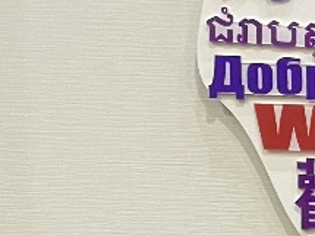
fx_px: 1410
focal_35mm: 155
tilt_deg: -7.0
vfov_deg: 9.5
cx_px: 816
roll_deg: -1.1
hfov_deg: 10.5
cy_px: 262
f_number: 1.6
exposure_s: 1/60
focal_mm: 4.2
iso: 500
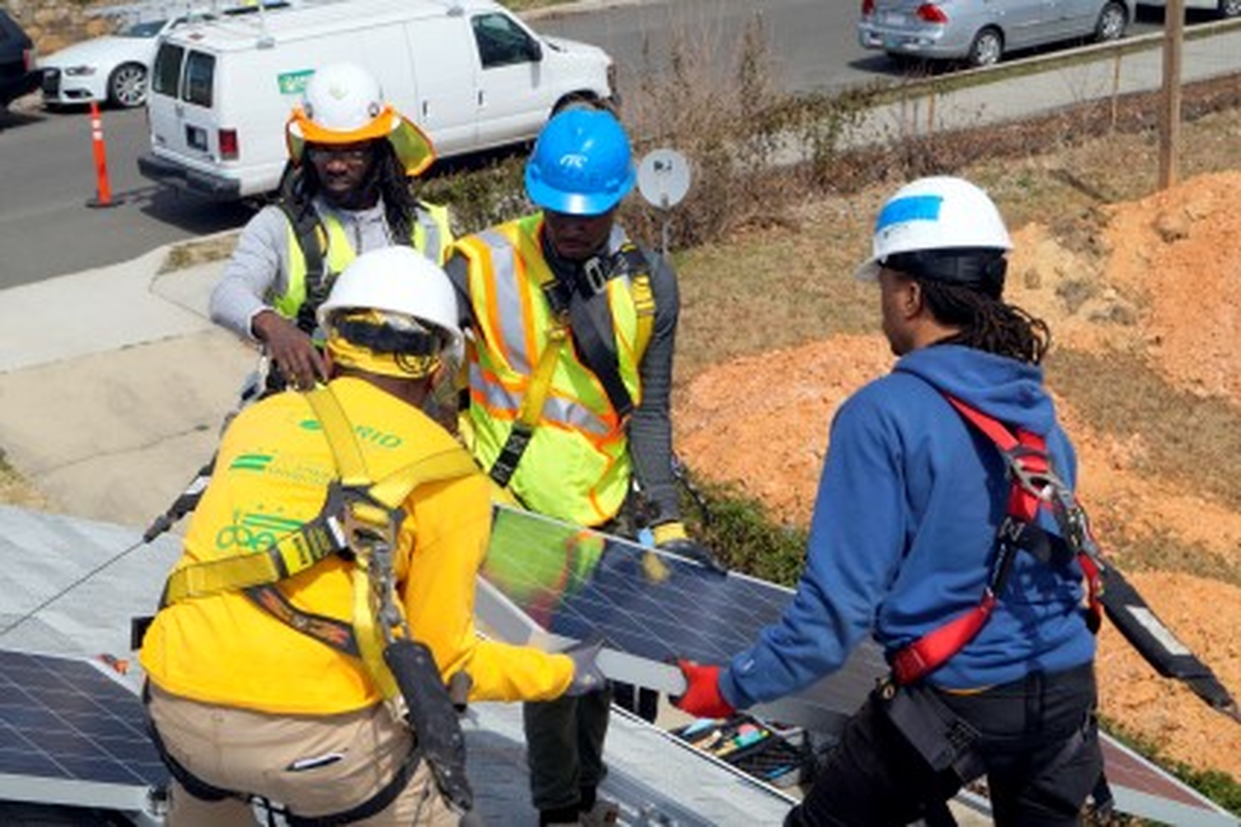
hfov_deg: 33.4
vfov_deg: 22.6
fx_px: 2067
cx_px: 620
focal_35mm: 60
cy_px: 414
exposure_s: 1/400
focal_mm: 40
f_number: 8
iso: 100
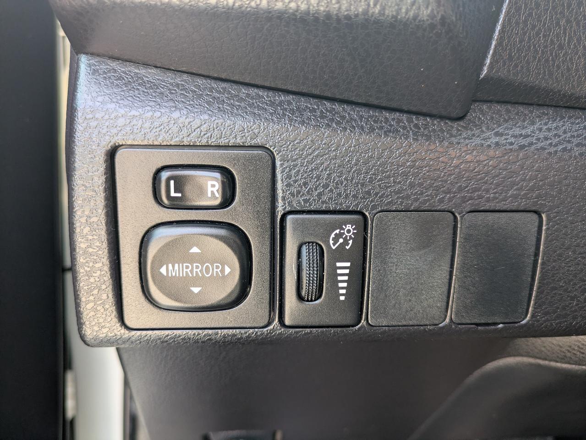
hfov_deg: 69.4
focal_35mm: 25
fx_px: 423
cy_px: 220
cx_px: 293
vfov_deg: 54.9
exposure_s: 1/100
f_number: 1.89
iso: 119
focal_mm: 5.43
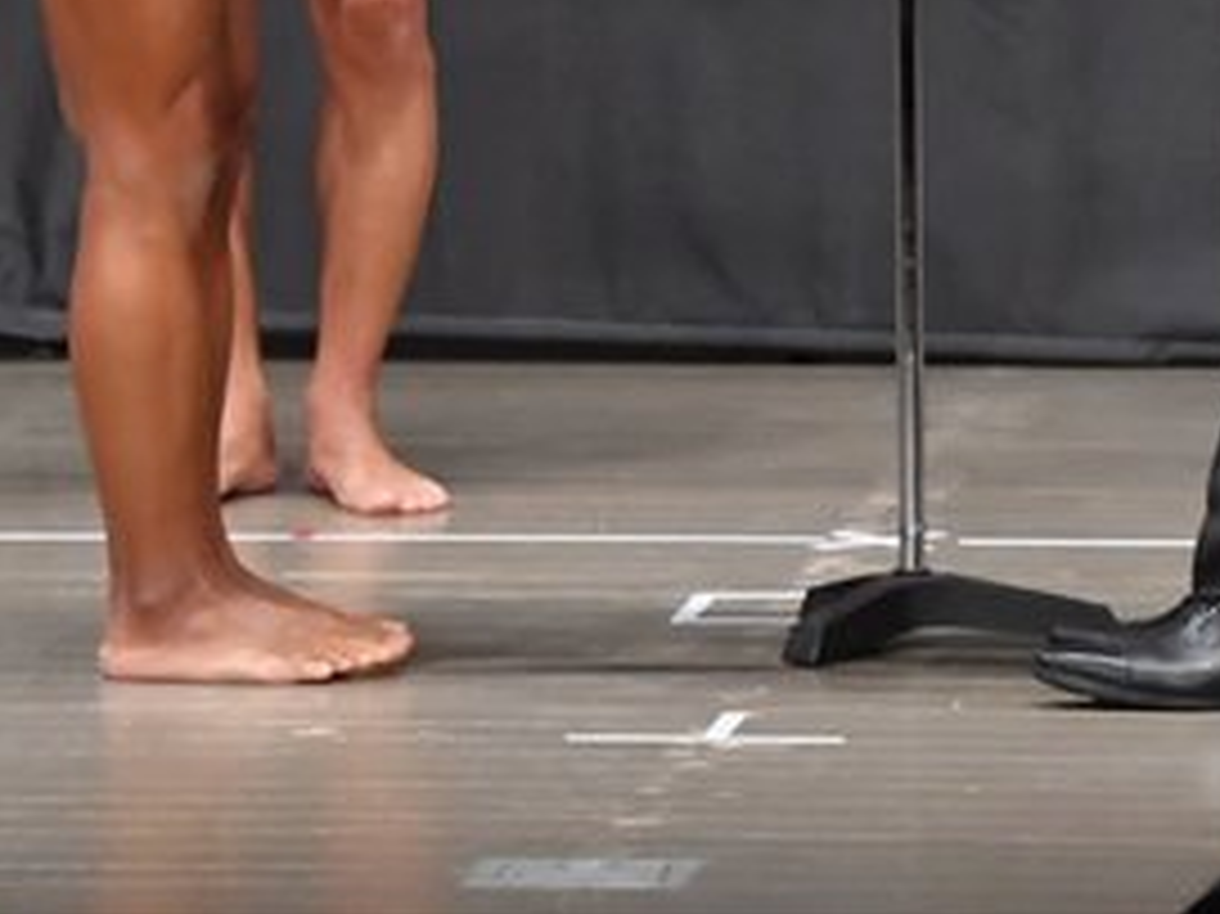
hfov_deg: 3.3
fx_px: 20996
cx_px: 867
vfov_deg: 2.5
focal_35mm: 596
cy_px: -243
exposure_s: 1/400
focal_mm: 145
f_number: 5.6
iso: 6400
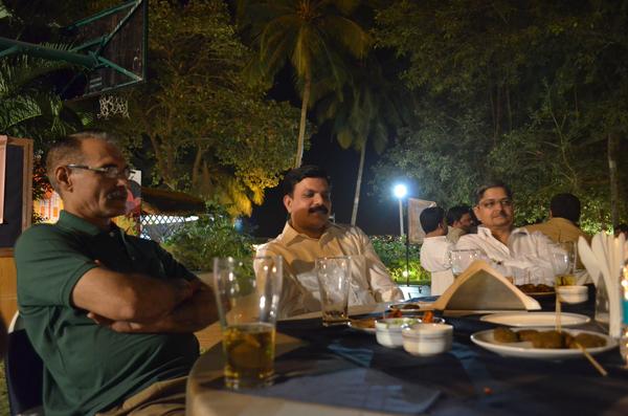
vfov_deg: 47.7
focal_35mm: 27
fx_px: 470
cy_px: 208
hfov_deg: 67.5
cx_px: 314
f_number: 3.5
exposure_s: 1/13
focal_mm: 18
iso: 3200
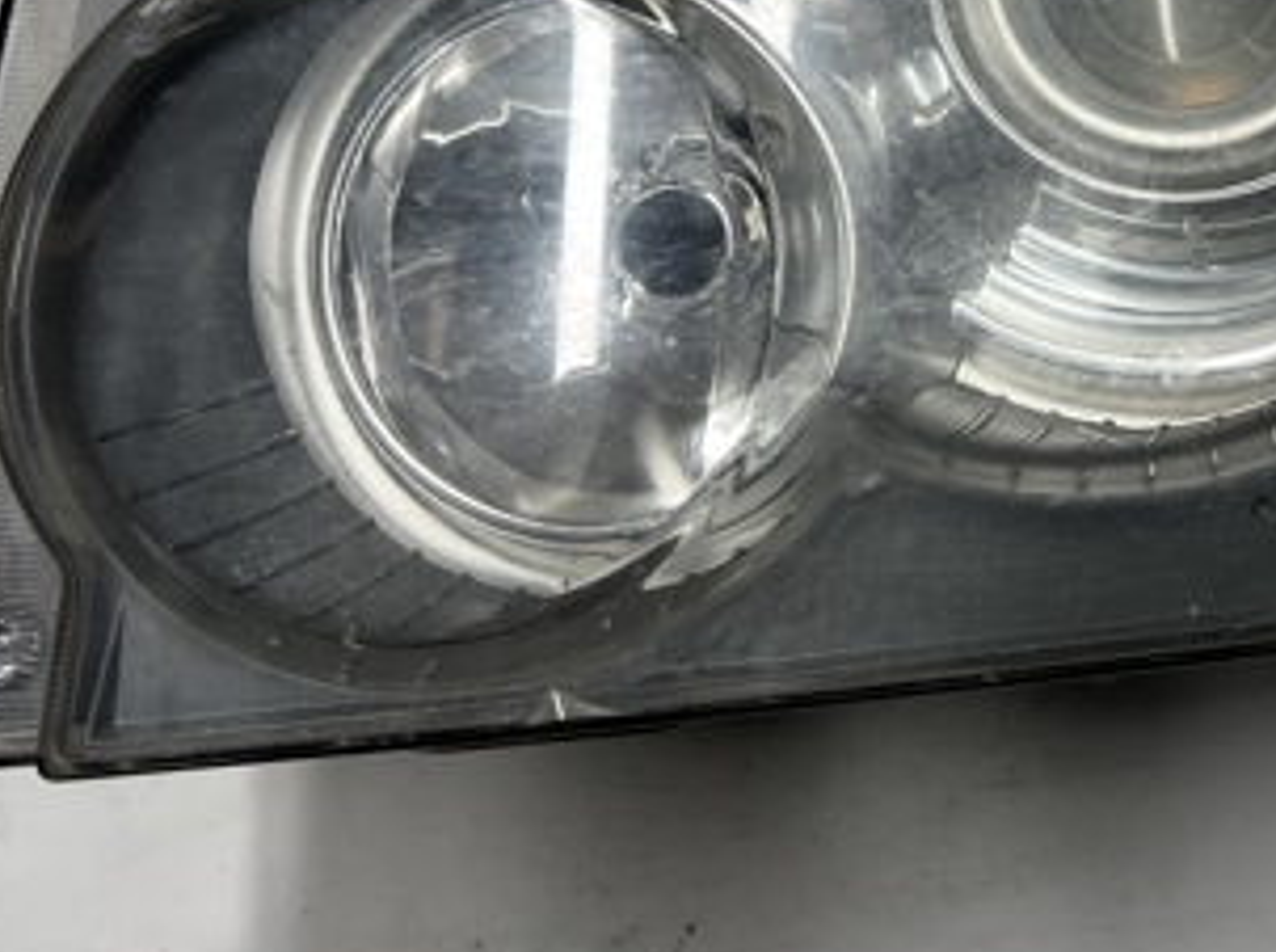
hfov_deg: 33.8
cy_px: 70
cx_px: 1049
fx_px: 2023
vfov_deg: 25.5
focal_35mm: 55
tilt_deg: -79.1
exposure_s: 1/100
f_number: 1.5
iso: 64
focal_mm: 5.7
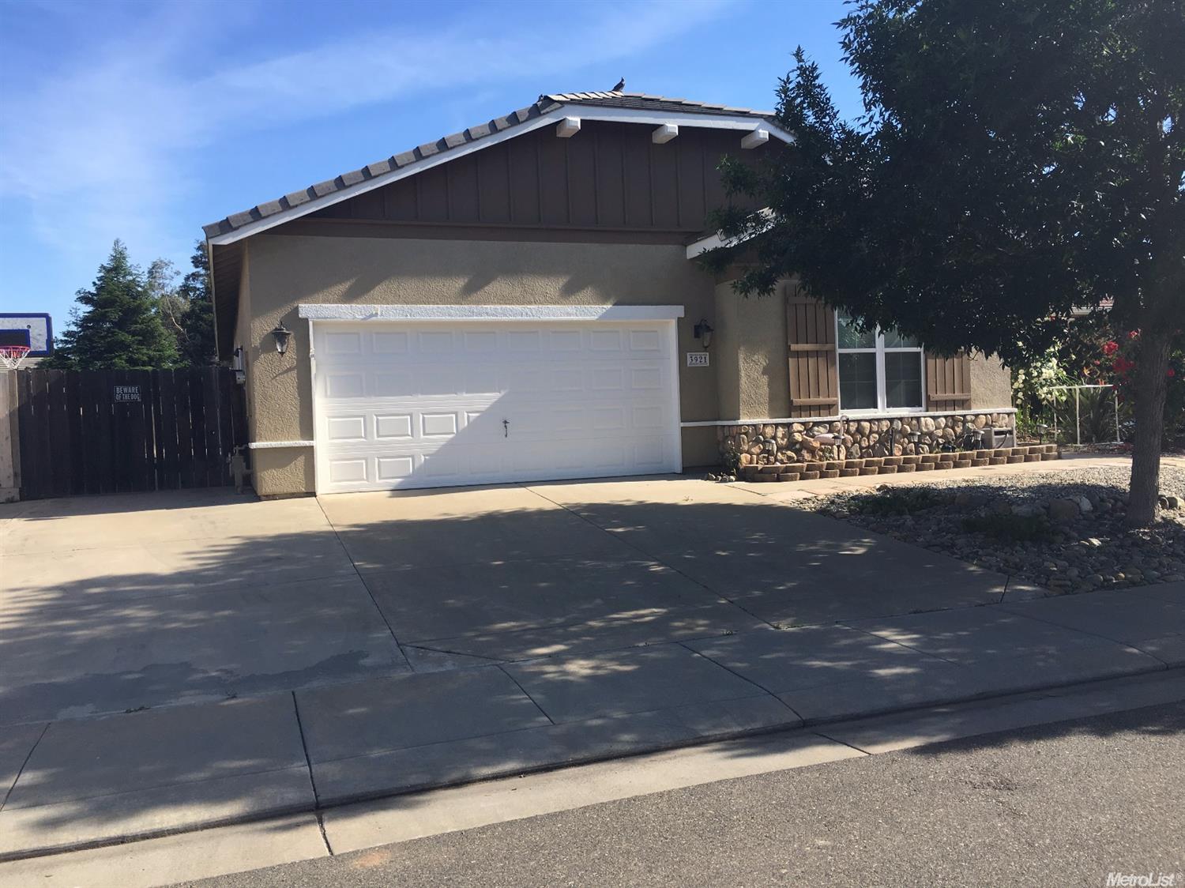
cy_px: 444
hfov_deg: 61.7
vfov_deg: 48.2
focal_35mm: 29
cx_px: 592
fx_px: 992
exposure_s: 1/1068
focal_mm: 4.15
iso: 25
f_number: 2.2
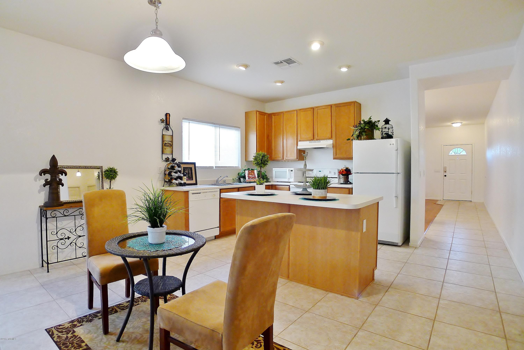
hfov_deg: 73.7
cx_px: 262
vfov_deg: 53.2
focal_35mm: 24
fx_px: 349
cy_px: 175
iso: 160
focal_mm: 5.1
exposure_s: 1/60
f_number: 2
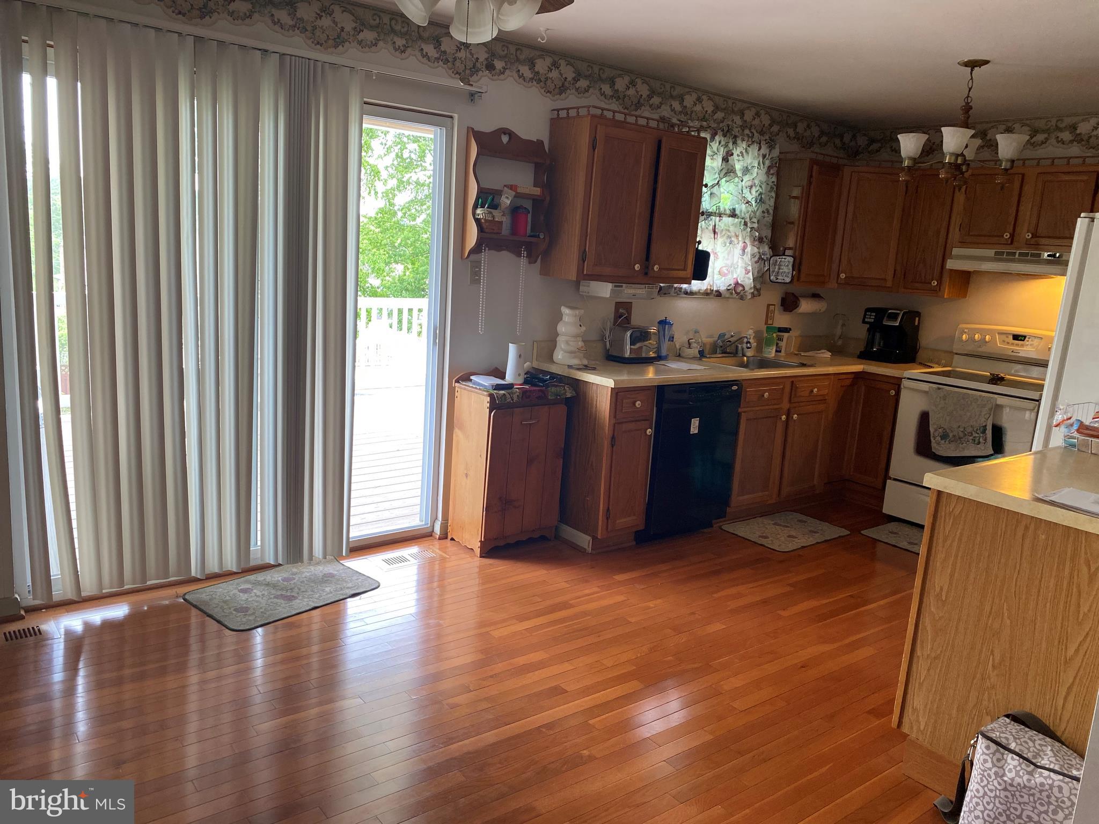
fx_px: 825
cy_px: 412
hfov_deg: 67.3
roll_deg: -4.3
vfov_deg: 53.1
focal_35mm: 26
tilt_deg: -11.7
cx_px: 550
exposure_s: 1/120
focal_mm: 4.25
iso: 125
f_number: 1.8
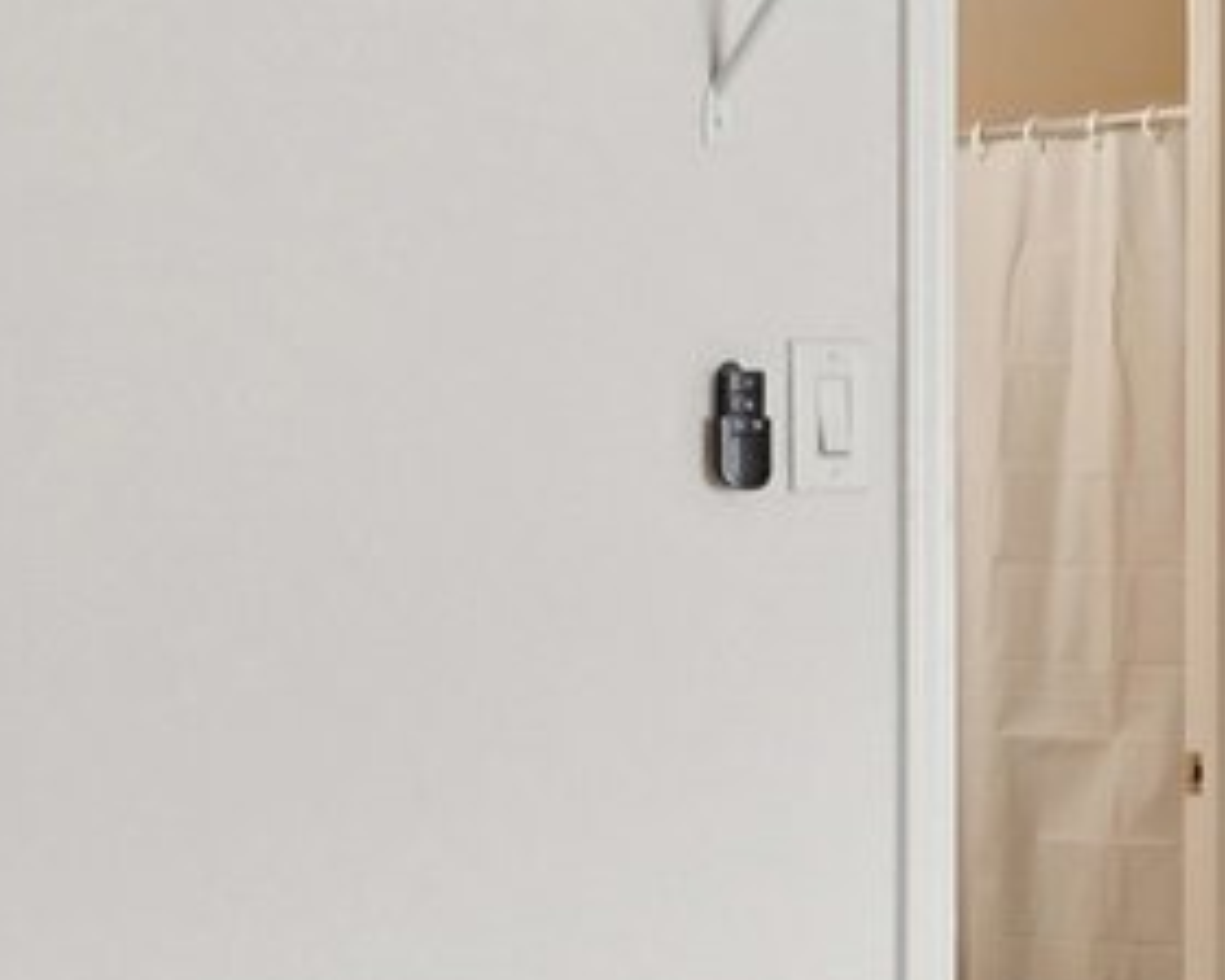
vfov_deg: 16.0
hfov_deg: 17.9
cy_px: 532
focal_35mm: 96
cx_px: 1807
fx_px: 3481
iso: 400
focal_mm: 14
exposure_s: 1/30
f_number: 8
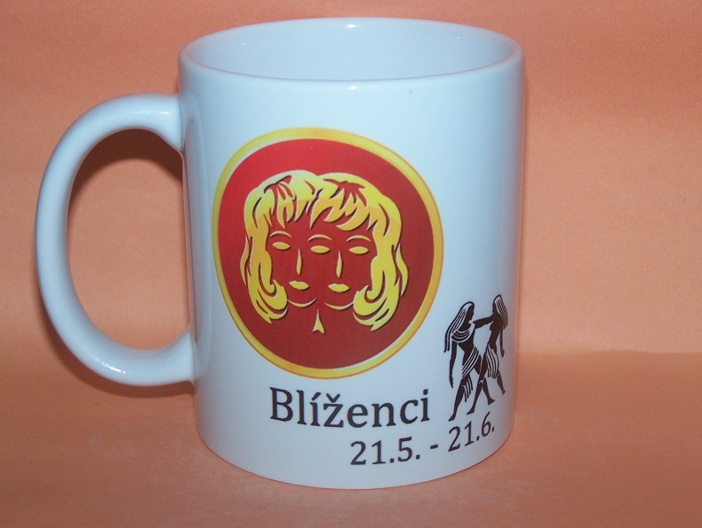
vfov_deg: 19.7
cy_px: 264
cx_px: 351
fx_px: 1522
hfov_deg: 26.0
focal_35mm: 75
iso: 80
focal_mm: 12.4
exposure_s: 1/80
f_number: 3.2
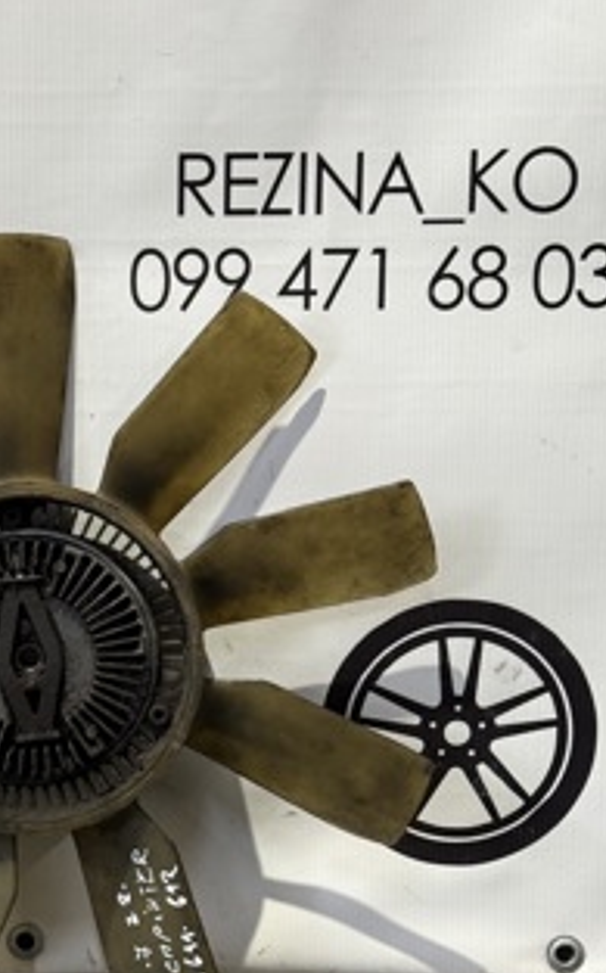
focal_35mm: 78
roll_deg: +0.7
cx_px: 92
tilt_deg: -11.5
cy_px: 662
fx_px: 2066
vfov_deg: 26.3
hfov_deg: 16.5
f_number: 1.78
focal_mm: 6.76
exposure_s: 1/50
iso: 200
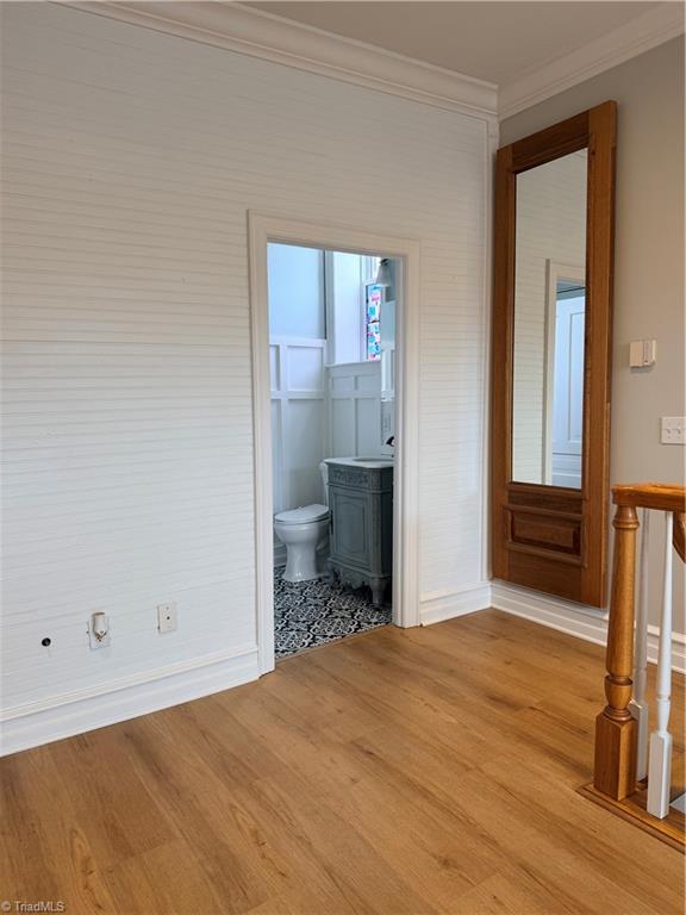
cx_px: 343
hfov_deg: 56.8
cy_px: 458
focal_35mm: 24
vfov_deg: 71.6
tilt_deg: -4.5
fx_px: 634
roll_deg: +0.5
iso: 80
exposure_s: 1/120
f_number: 1.78
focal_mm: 6.76
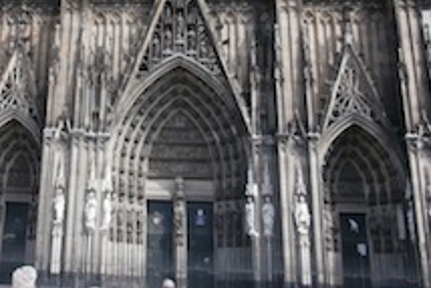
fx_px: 671
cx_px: 101
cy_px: 18
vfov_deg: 23.5
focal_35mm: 56
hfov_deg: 34.7
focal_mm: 4.2
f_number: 7.9
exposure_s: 1/100
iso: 100
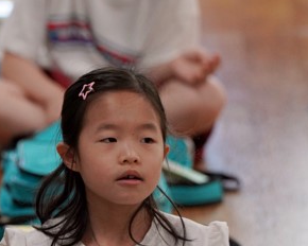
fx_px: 5314
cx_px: -24
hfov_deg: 3.3
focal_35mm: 583
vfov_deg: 2.7
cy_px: 259
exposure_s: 1/250
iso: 1250
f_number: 4
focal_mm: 200
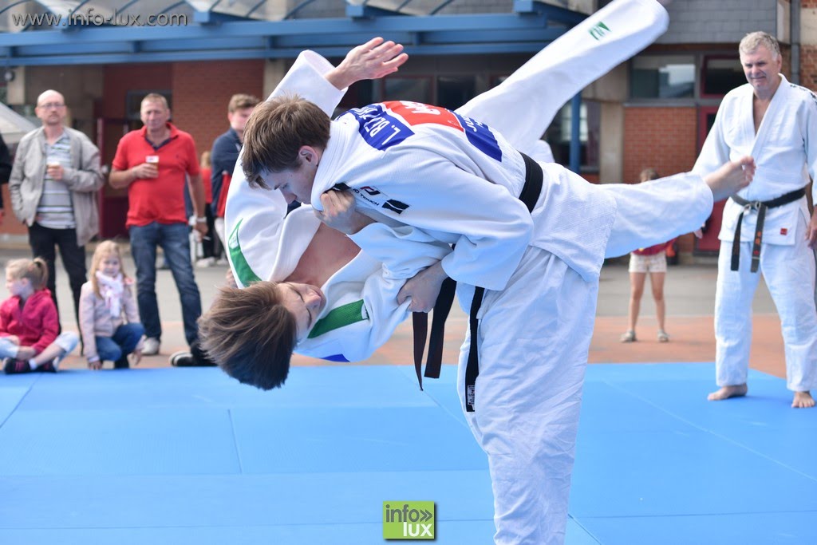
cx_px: 408
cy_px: 272
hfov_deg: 27.0
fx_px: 1702
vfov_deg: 18.2
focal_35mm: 75
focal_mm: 50
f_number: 4
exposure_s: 1/500
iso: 100
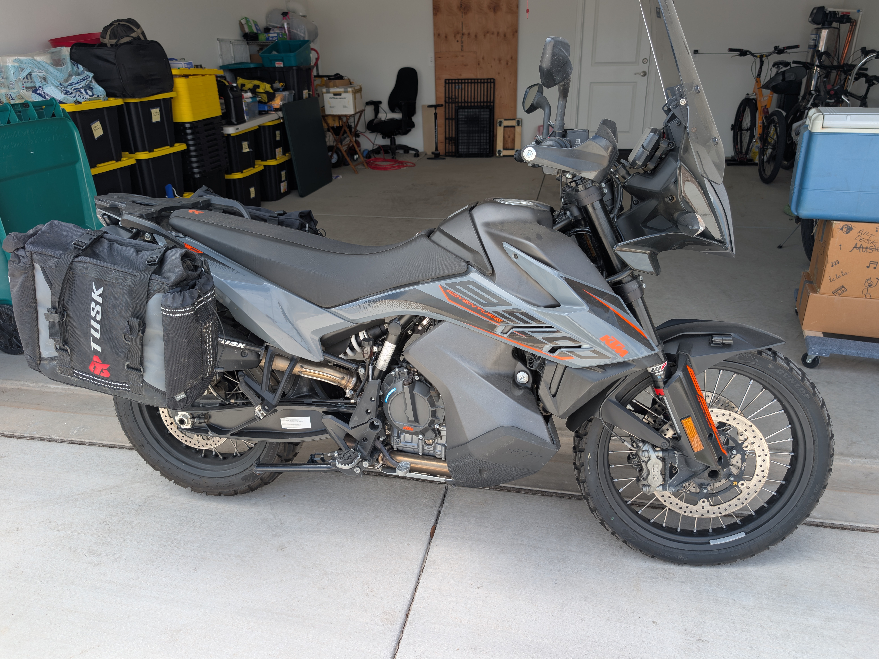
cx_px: 434
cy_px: 332
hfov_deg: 69.4
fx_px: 635
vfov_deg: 54.9
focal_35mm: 25
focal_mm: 6.9
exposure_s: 1/288
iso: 21
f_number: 1.68
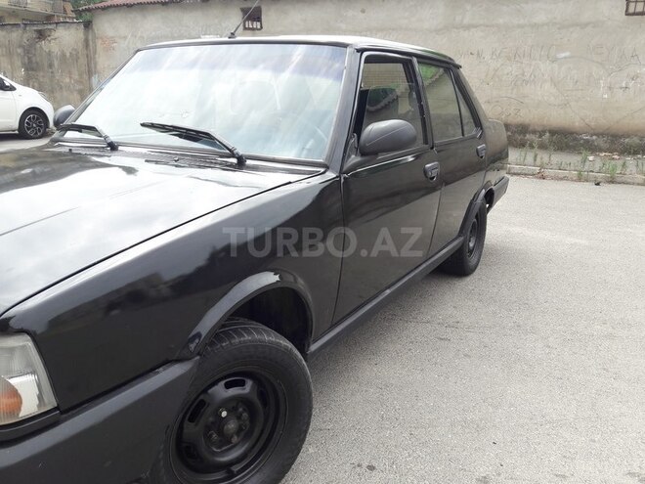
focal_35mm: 28
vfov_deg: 49.7
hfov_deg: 63.4
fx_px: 522
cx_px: 322
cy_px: 242
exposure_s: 1/537
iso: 40
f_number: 1.9
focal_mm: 3.7
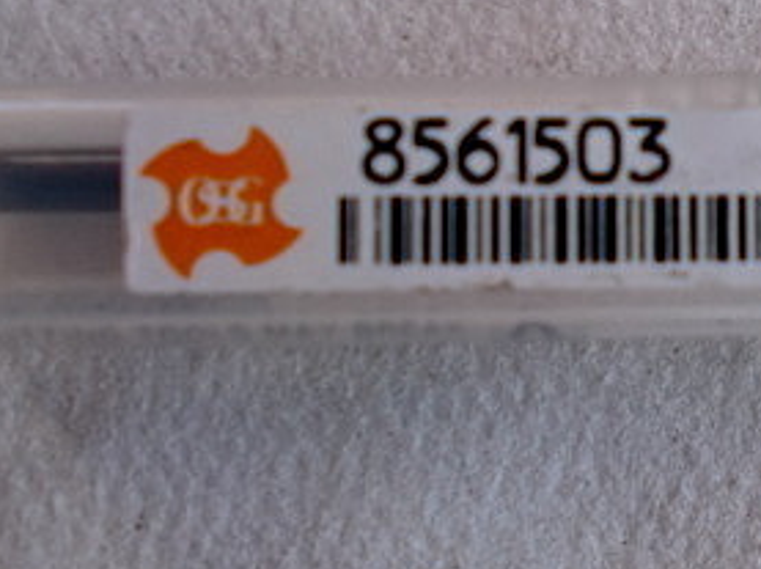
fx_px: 1778
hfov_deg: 22.7
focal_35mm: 81
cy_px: 209
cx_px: 846
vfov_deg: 18.1
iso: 64
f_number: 3.1
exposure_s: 1/80
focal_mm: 6.3
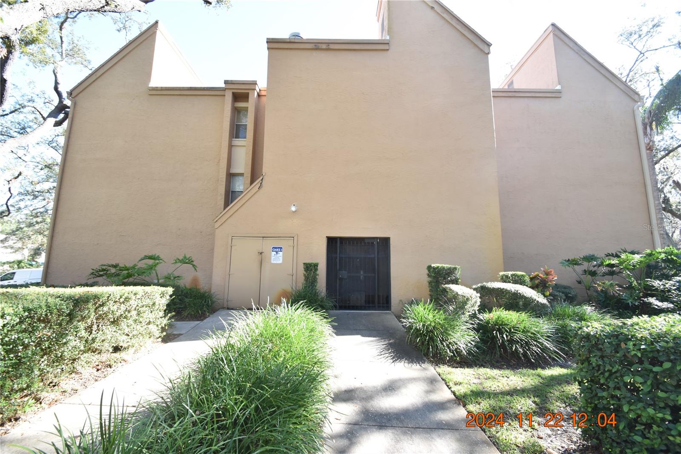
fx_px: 284
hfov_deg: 100.4
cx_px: 340
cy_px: 227
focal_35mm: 15
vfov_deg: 77.3
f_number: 6.3
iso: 400
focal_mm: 10
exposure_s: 1/160
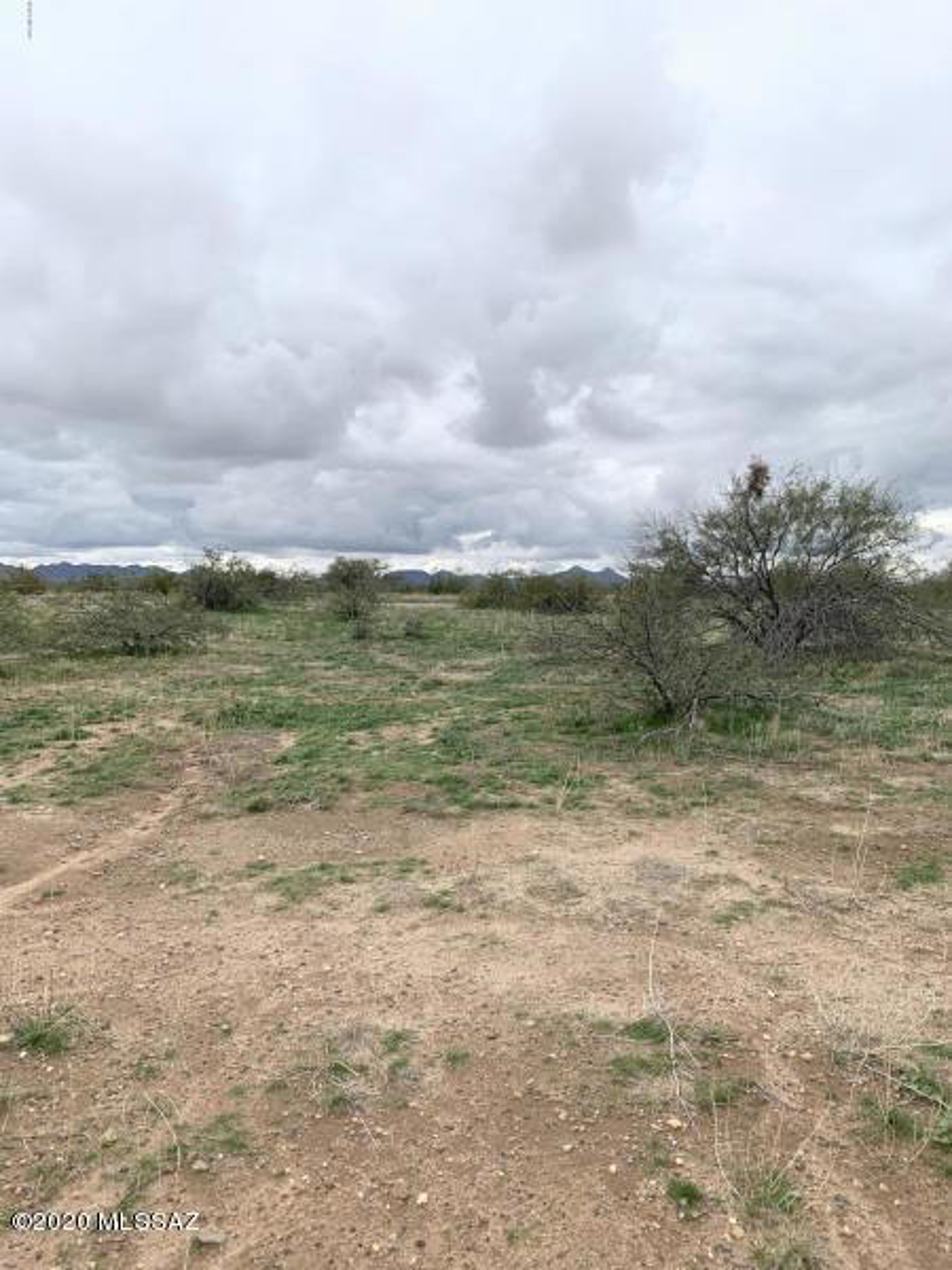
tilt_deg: -0.8
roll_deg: +0.2
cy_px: 635
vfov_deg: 67.3
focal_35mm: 26
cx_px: 476
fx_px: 953
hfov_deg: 53.1
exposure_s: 1/2075
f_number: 1.8
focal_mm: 4.25
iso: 25
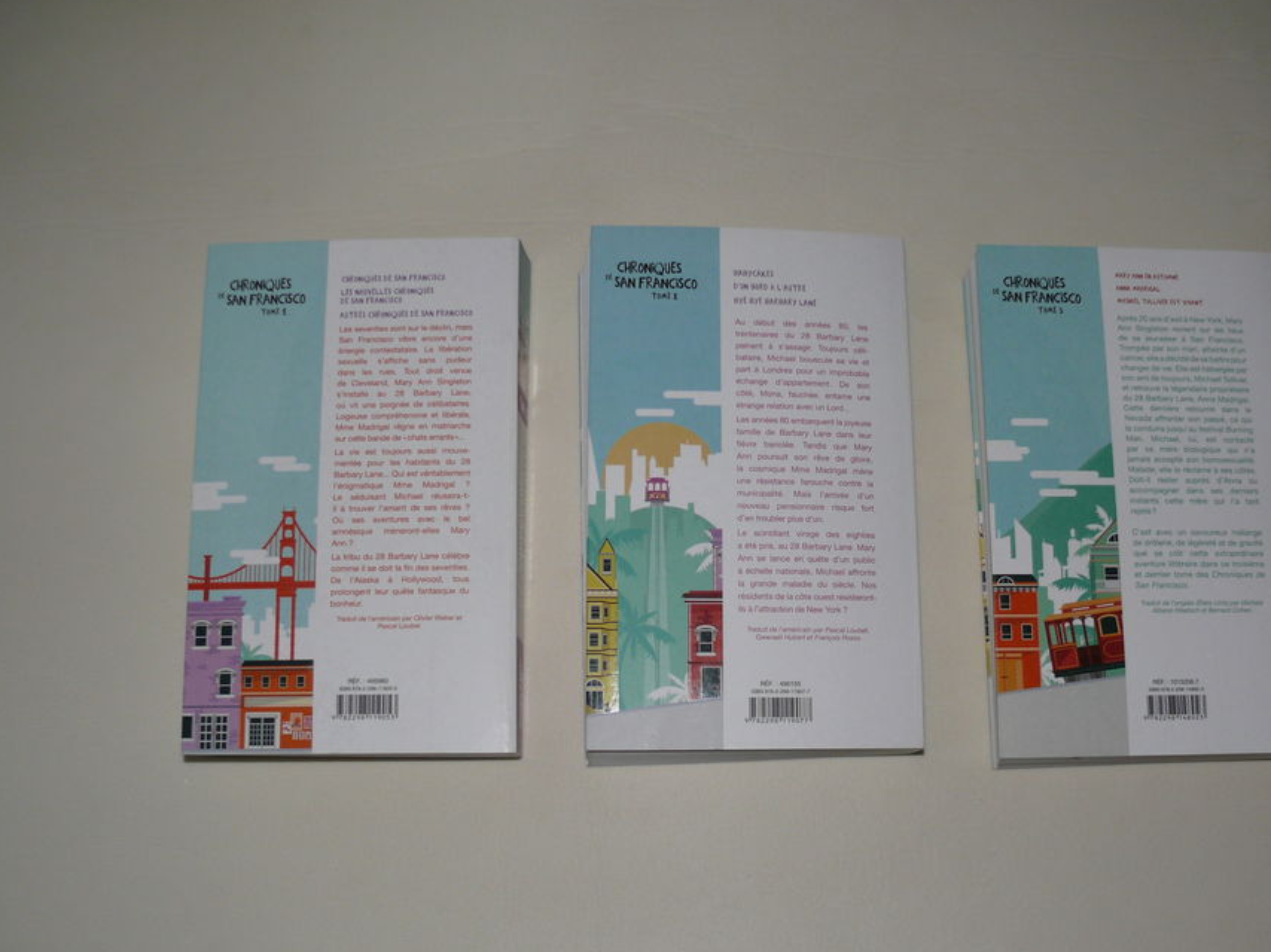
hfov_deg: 45.7
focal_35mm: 41
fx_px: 1505
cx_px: 714
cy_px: 537
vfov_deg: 35.1
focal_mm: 7.4
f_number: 2.8
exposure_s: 1/30
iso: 100
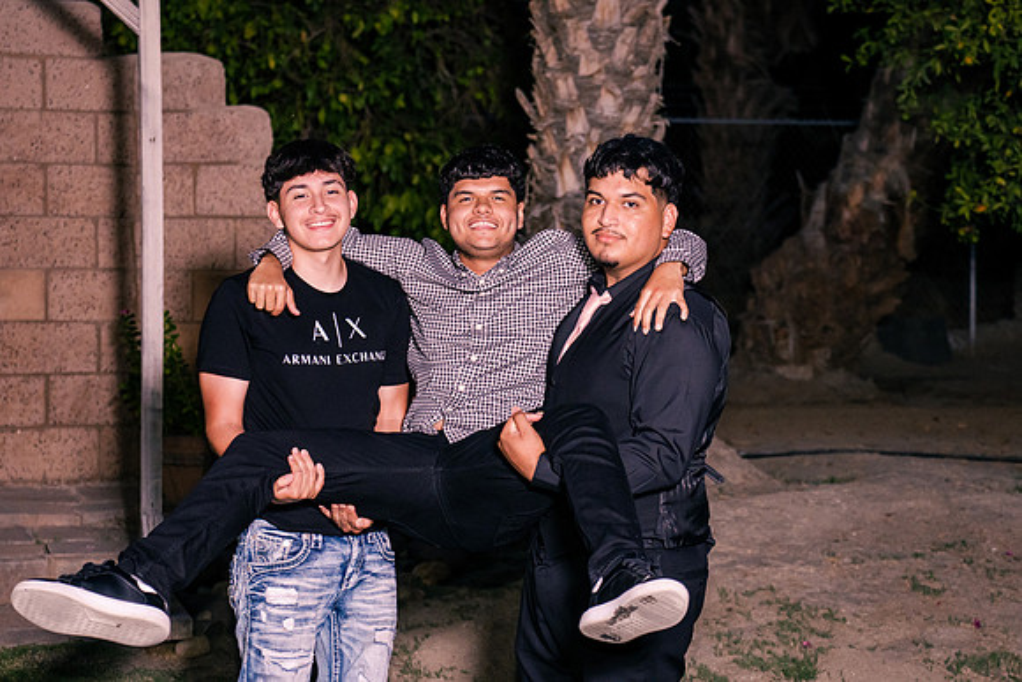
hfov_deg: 24.8
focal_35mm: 82
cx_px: 511
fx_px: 2328
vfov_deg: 16.7
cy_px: 341
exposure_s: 1/320
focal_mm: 55
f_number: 2.8
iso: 2000
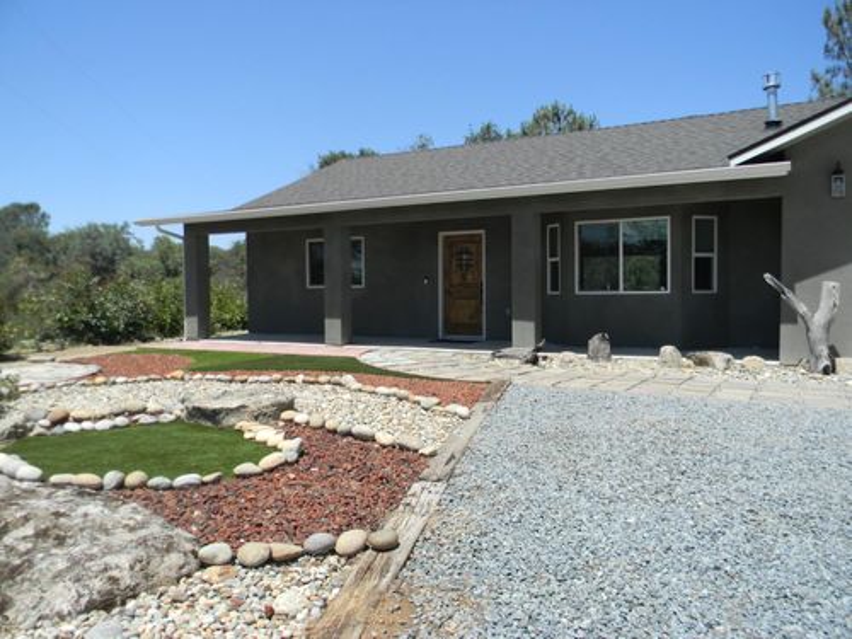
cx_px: 426
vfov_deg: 49.7
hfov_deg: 63.4
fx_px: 689
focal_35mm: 28
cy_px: 320
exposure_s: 1/210
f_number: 7
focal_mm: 5
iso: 80
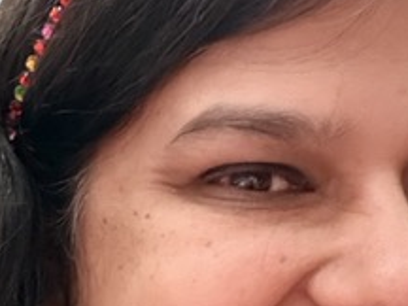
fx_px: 1049
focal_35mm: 89
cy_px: 227
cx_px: 253
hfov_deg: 22.0
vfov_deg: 16.5
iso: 640
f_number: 1.9
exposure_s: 1/24
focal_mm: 2.69
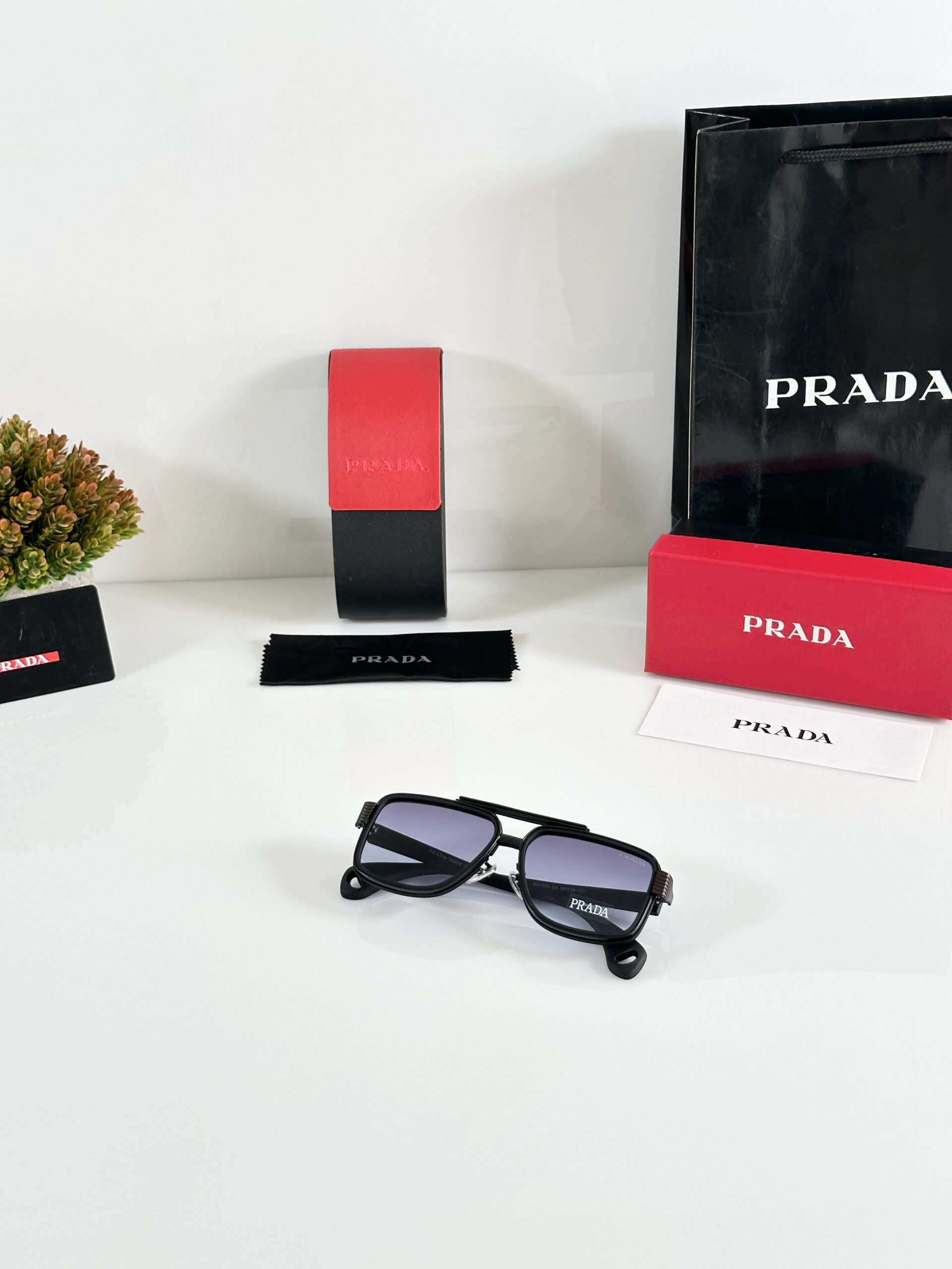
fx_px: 1760
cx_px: 476
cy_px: 634
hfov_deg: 30.3
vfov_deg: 39.7
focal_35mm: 48
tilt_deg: -29.0
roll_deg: +1.2
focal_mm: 6.86
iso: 80
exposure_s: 1/134
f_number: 1.78
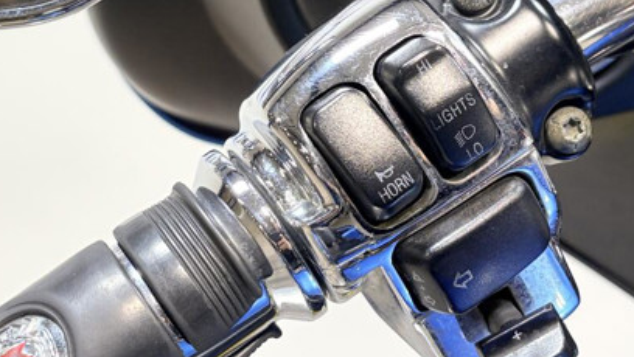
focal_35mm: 74
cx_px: 260
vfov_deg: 16.3
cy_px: 137
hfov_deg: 28.5
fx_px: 1245
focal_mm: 5.96
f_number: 1.6
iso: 50
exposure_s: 1/120
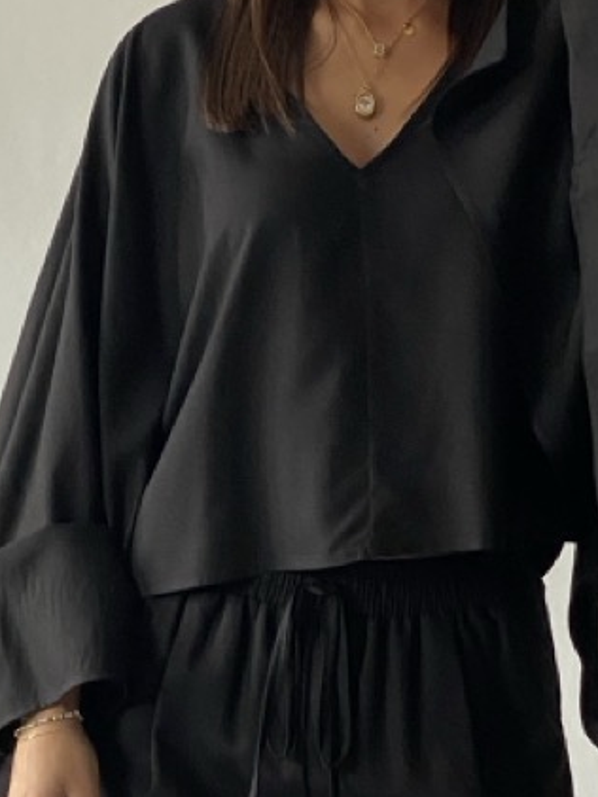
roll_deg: -1.6
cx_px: 312
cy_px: 683
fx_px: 3637
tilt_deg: -6.7
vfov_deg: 12.4
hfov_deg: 9.4
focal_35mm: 158
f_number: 2
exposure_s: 1/100
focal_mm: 6
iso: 64
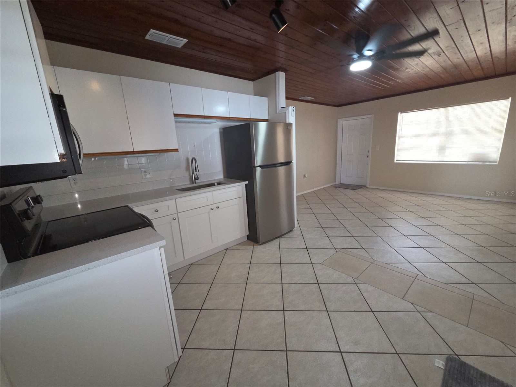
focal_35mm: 13
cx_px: 258
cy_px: 194
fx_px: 194
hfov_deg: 106.2
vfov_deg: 89.9
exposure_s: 1/60
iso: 250
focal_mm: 2.2
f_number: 2.2
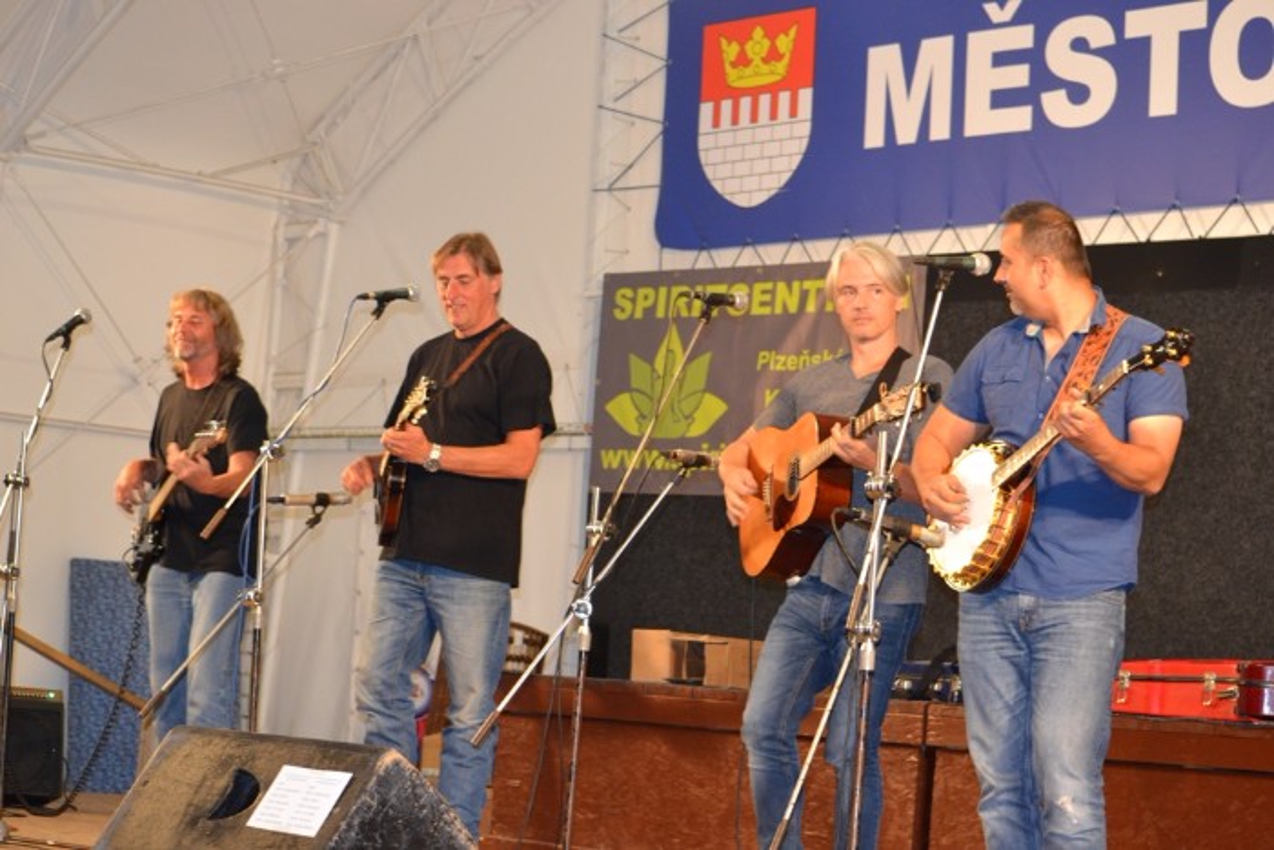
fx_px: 2920
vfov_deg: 16.6
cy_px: 425
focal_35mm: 82
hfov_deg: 24.6
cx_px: 637
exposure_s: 1/60
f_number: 4.5
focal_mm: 55
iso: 1250
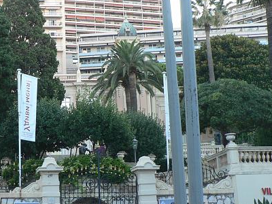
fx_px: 566
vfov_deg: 20.4
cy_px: 107
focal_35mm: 72
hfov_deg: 26.7
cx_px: 68
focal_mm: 6
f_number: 2.8
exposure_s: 1/100
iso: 80
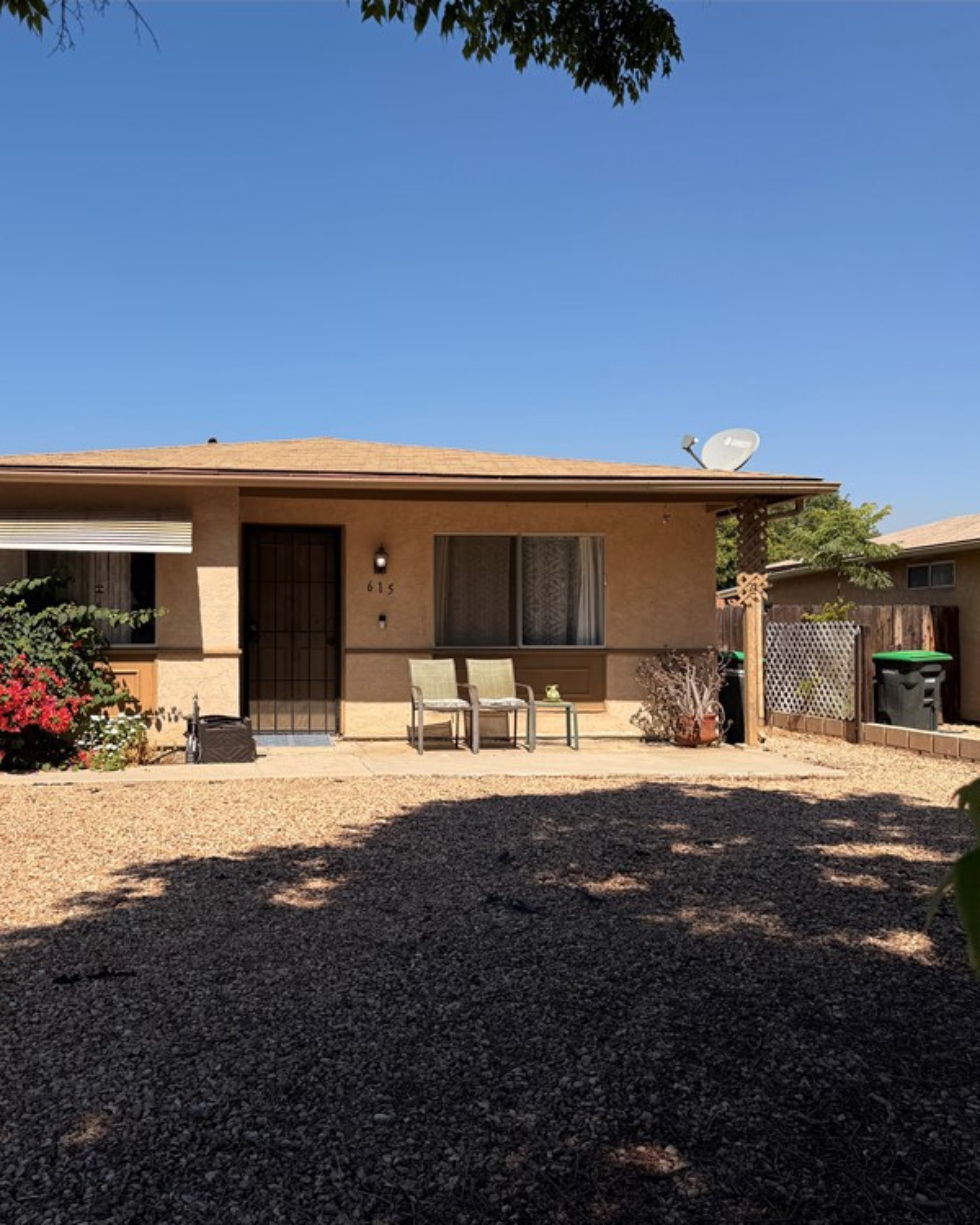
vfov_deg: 55.7
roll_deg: +0.1
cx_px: 323
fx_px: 1160
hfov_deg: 45.1
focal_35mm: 32
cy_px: 626
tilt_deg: +0.7
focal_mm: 6.76
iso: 80
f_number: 1.78
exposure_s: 1/6173
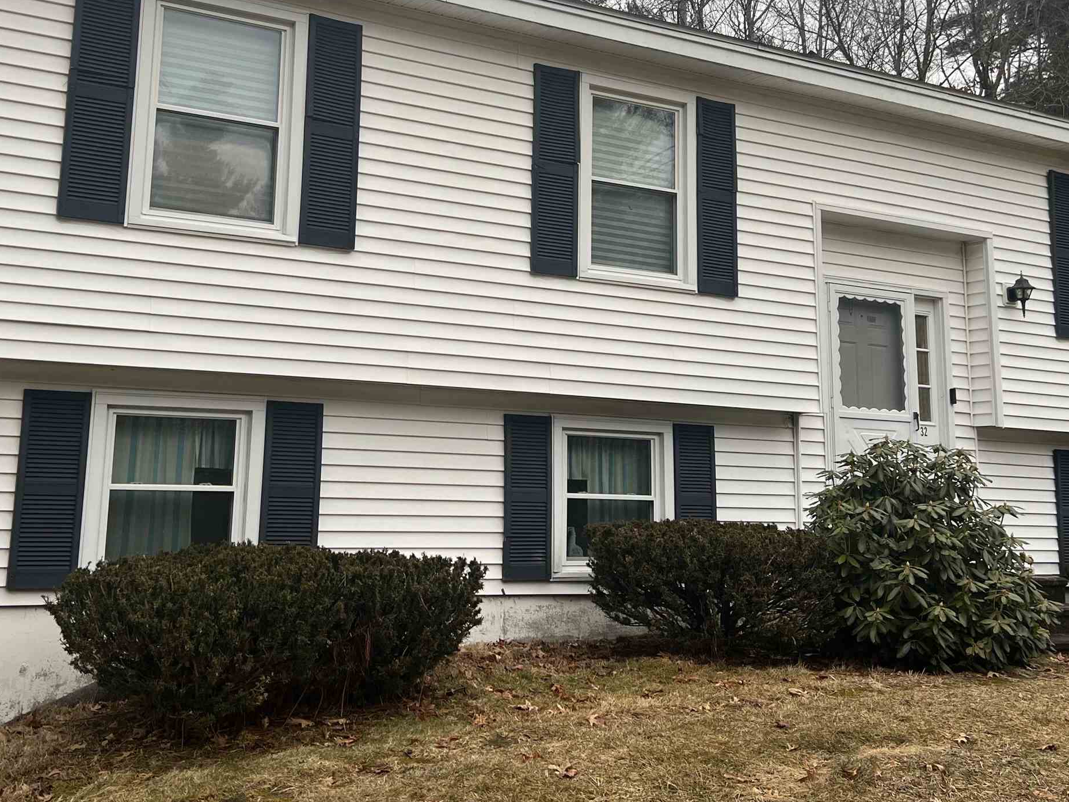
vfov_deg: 33.1
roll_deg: -1.2
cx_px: 504
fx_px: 1328
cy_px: 224
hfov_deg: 43.8
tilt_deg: +11.1
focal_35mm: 43
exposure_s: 1/547
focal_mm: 5.7
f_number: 1.5
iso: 50
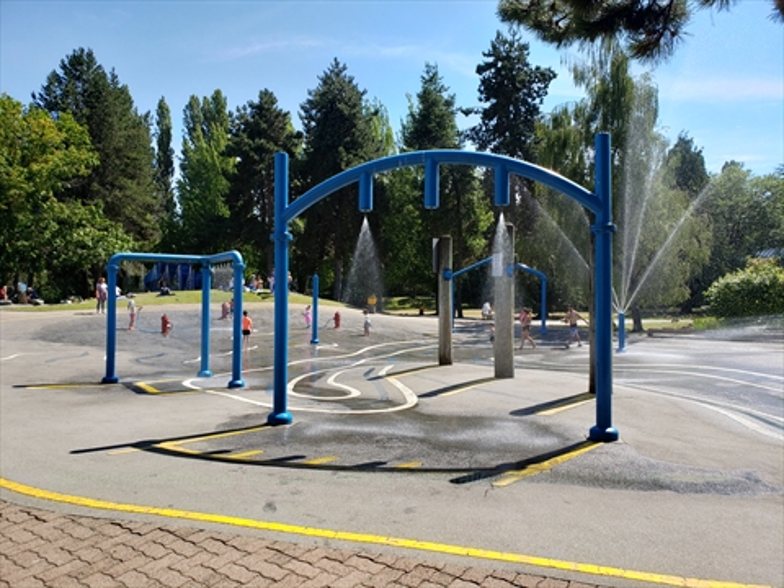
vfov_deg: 53.1
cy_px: 294
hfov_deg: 67.3
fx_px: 589
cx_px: 392
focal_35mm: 26
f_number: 2.4
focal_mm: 4.3
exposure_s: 1/986
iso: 50
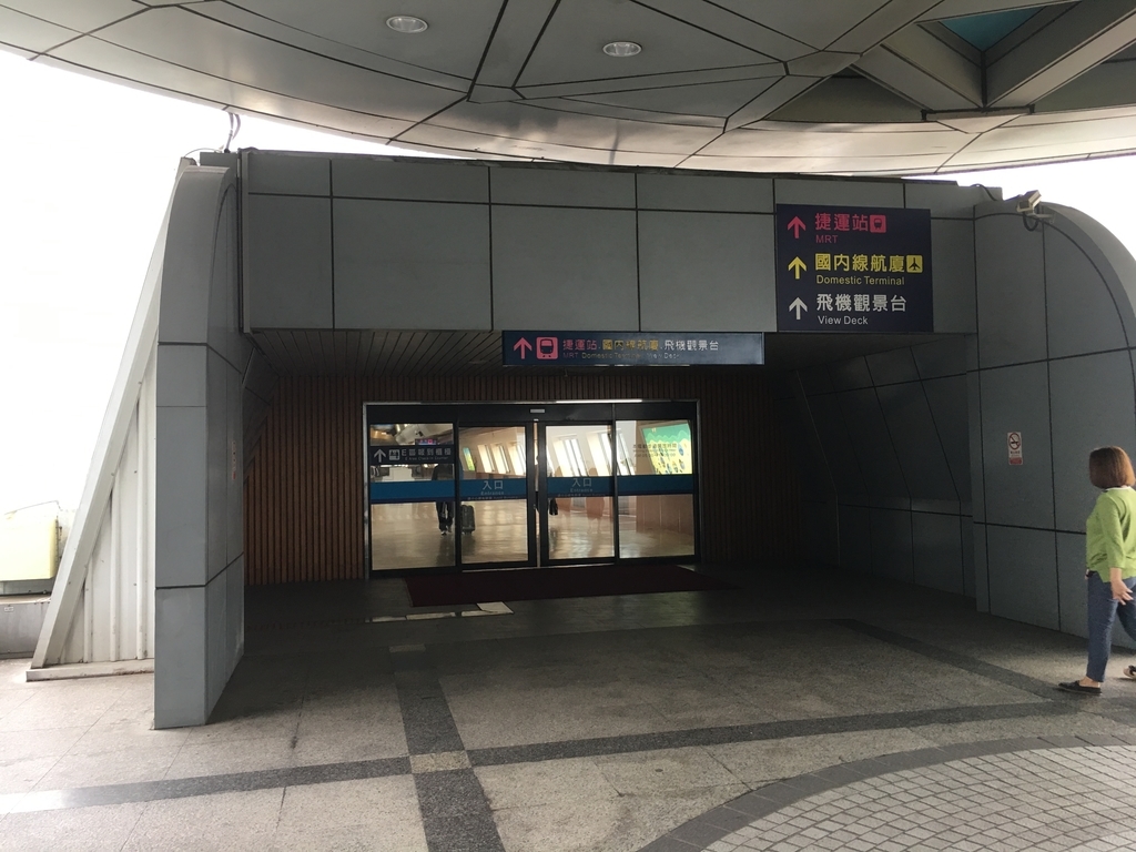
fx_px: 952
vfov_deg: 48.2
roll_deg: +1.1
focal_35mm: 29
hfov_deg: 61.7
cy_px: 426
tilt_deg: +3.2
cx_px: 568
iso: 32
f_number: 2.2
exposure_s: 1/30
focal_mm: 4.15
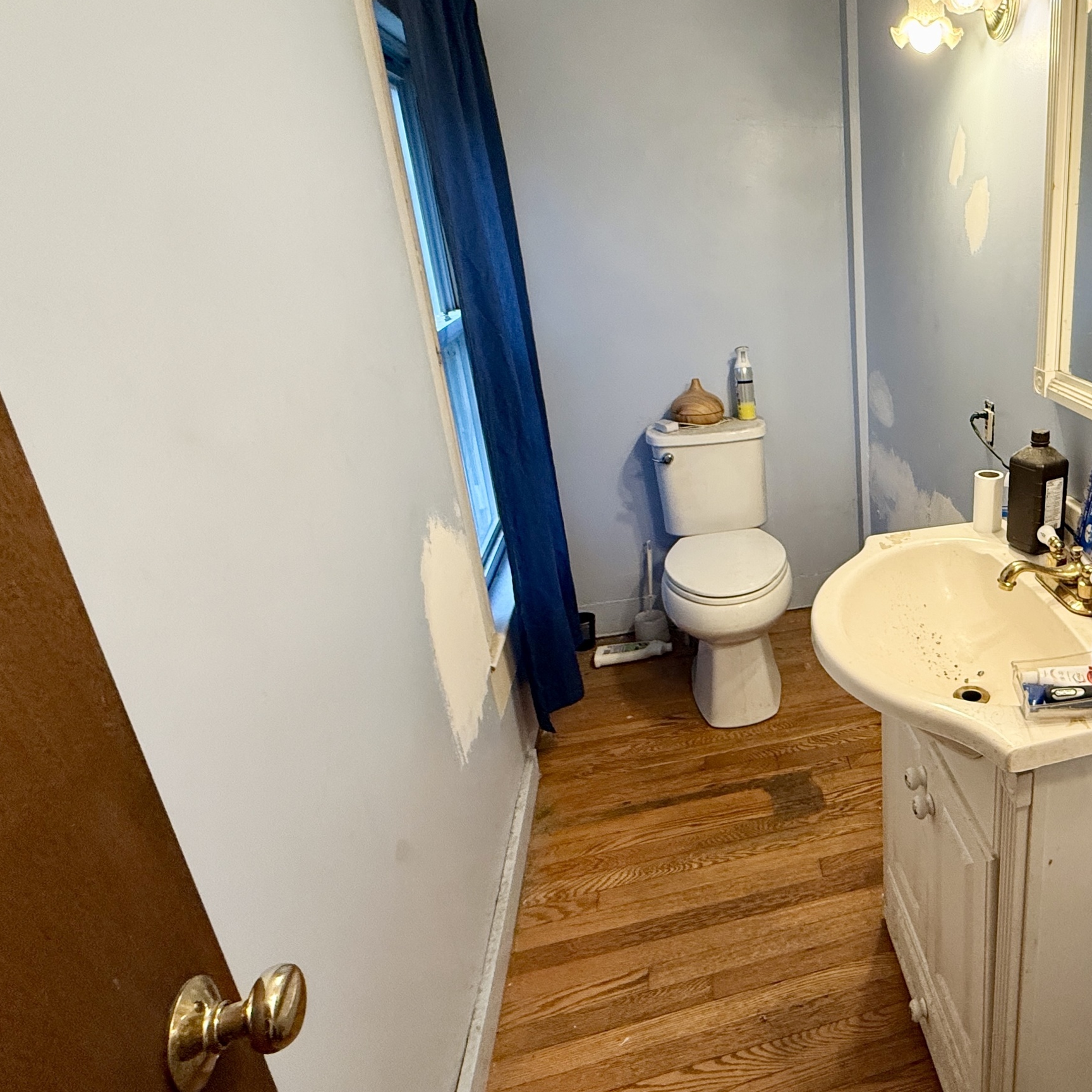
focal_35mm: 22
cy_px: 483
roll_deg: -1.0
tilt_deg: -19.6
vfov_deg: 69.4
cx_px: 952
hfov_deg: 60.6
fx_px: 785
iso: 250
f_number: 2.2
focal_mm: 2.22
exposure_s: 1/120
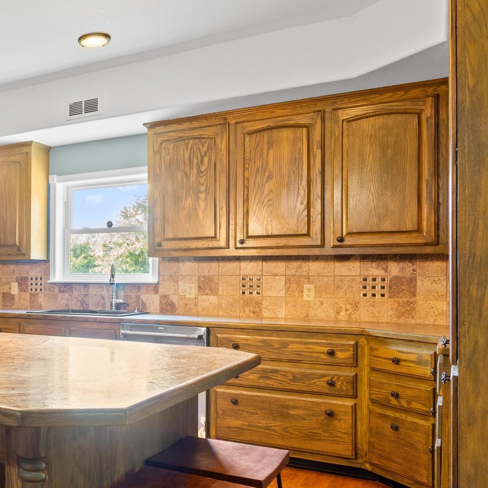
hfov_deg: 37.1
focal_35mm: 37
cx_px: -53
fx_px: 596
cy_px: 266
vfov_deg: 44.5
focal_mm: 12.8
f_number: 7.1
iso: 400
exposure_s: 1/1.67
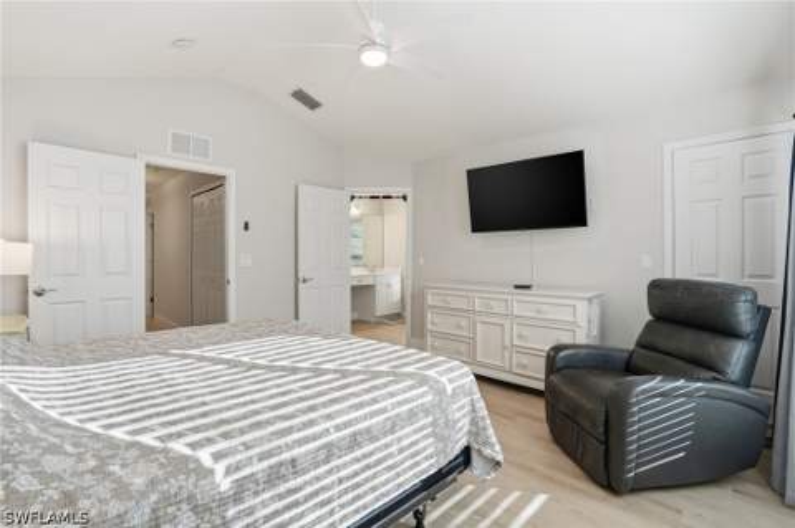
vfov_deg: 73.6
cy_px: 264
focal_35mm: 16
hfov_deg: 96.8
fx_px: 353
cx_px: 398
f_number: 9
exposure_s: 1/125
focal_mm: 16
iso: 400
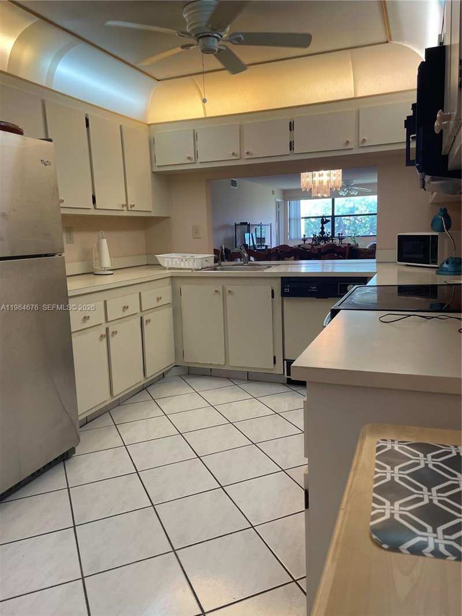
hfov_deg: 53.1
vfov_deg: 67.3
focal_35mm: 26
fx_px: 462
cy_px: 308
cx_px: 231
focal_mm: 4.2
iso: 100
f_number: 1.6
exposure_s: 1/120
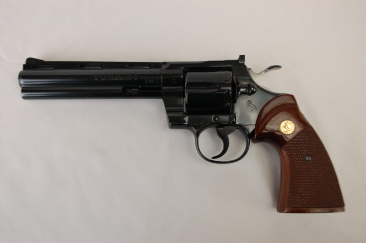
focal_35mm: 36
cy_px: 122
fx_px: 366
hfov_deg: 53.2
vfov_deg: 36.8
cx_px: 183
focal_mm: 24
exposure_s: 1/100
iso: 800
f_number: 5
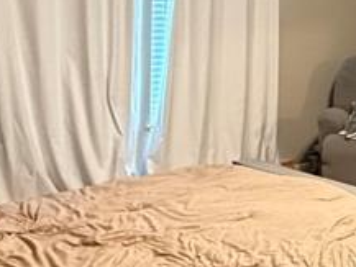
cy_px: 44
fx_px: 679
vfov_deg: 21.9
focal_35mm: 66
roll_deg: -2.6
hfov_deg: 24.3
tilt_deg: -2.5
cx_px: 502
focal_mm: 2.22
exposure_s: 1/40
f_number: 2.2
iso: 1000
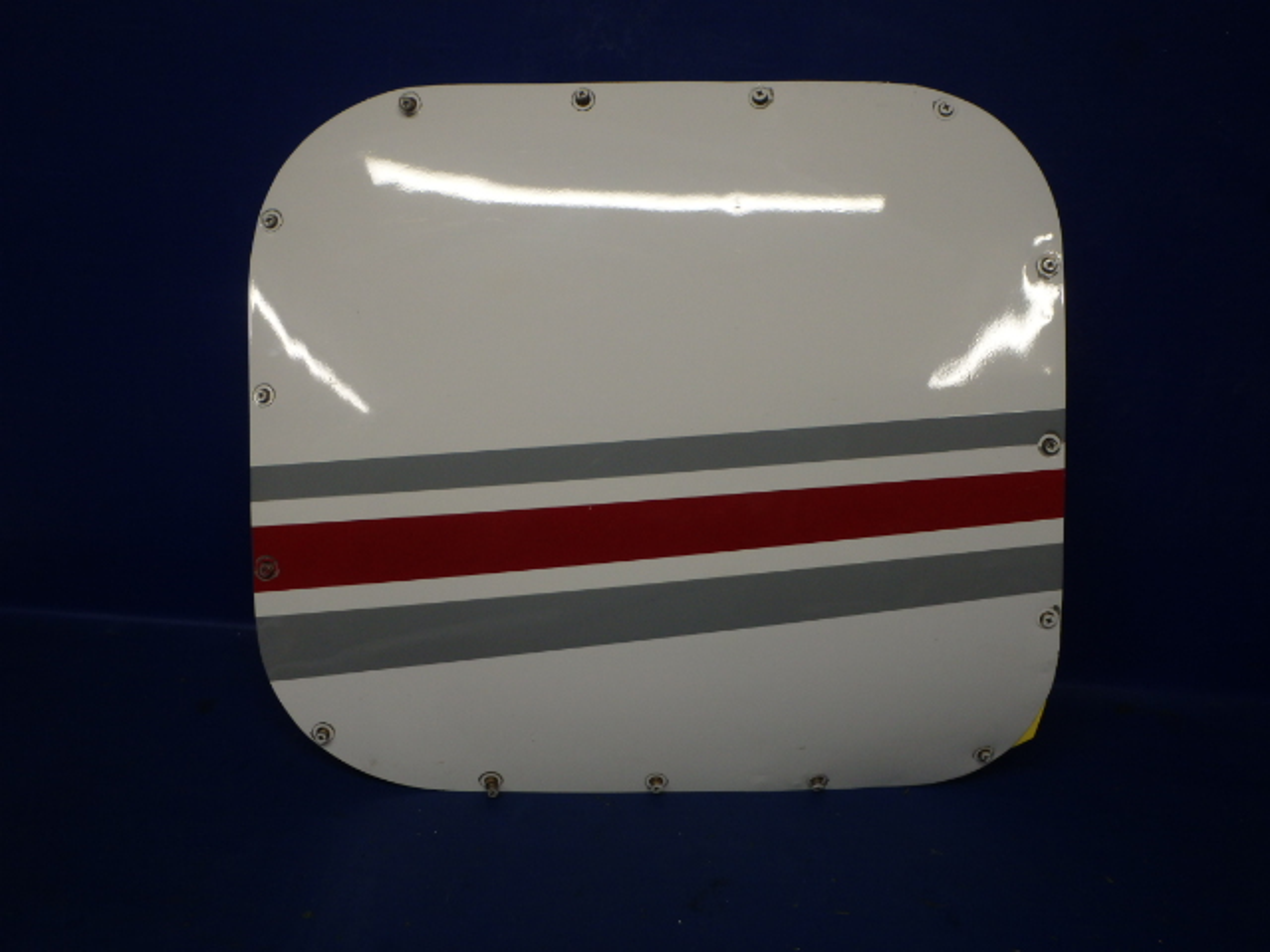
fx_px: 1027
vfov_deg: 49.7
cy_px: 476
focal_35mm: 28
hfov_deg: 63.4
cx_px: 635
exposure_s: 1/60
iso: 160
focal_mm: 5
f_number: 3.9
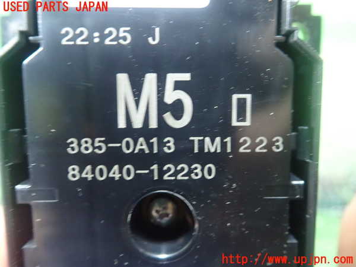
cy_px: 134
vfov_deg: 46.8
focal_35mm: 30
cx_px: 178
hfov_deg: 60.0
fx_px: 309
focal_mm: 5.5
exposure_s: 1/30
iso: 1250
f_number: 2.3
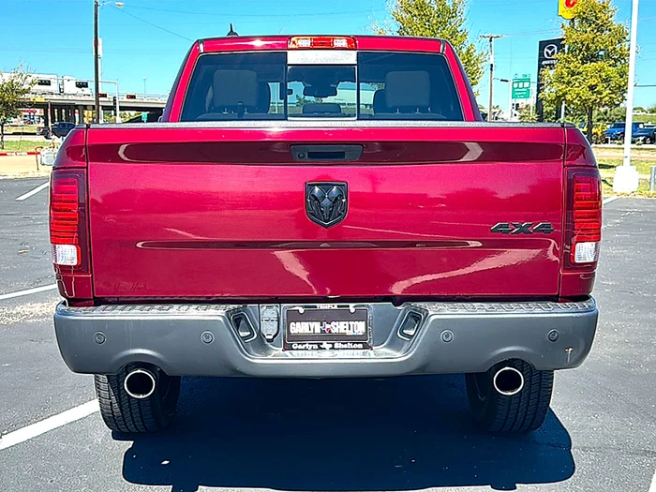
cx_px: 328
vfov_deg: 38.7
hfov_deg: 50.1
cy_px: 246
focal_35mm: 37
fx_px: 701
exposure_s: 1/2212
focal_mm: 6.86
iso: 80
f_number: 1.78
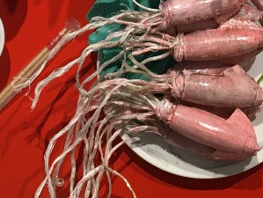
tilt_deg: +5.1
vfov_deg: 11.1
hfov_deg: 15.8
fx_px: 943
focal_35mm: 124
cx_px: 203
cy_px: -161
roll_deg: -0.1
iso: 50
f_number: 2.2
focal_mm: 4.15
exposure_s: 1/30
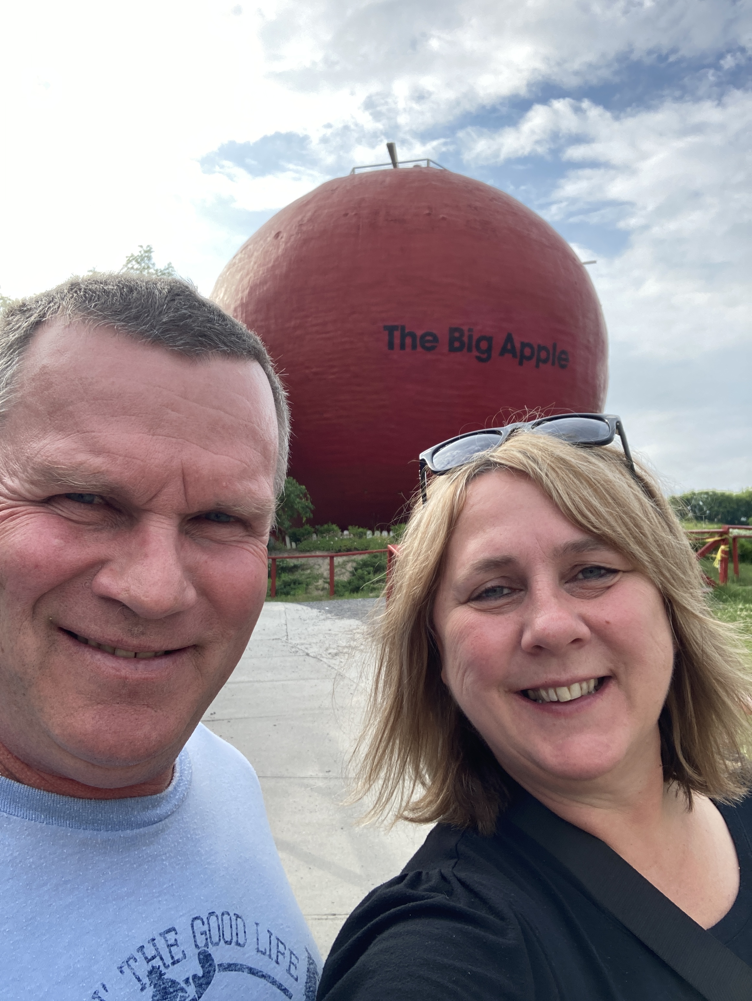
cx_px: 376
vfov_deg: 56.8
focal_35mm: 32
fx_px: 926
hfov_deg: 44.2
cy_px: 500
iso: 20
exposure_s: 1/338
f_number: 2.2
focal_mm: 2.87
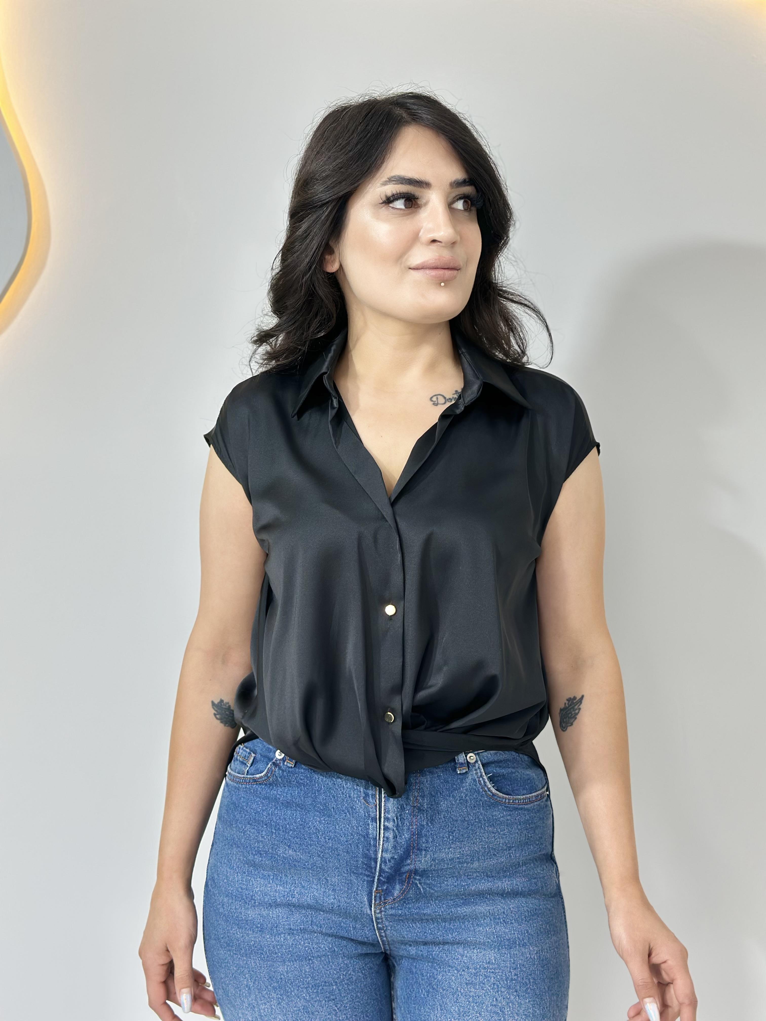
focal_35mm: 48
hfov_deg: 30.3
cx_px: 383
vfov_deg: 39.7
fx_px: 1416
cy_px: 510
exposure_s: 1/100
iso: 80
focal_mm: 6.86
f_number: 1.78
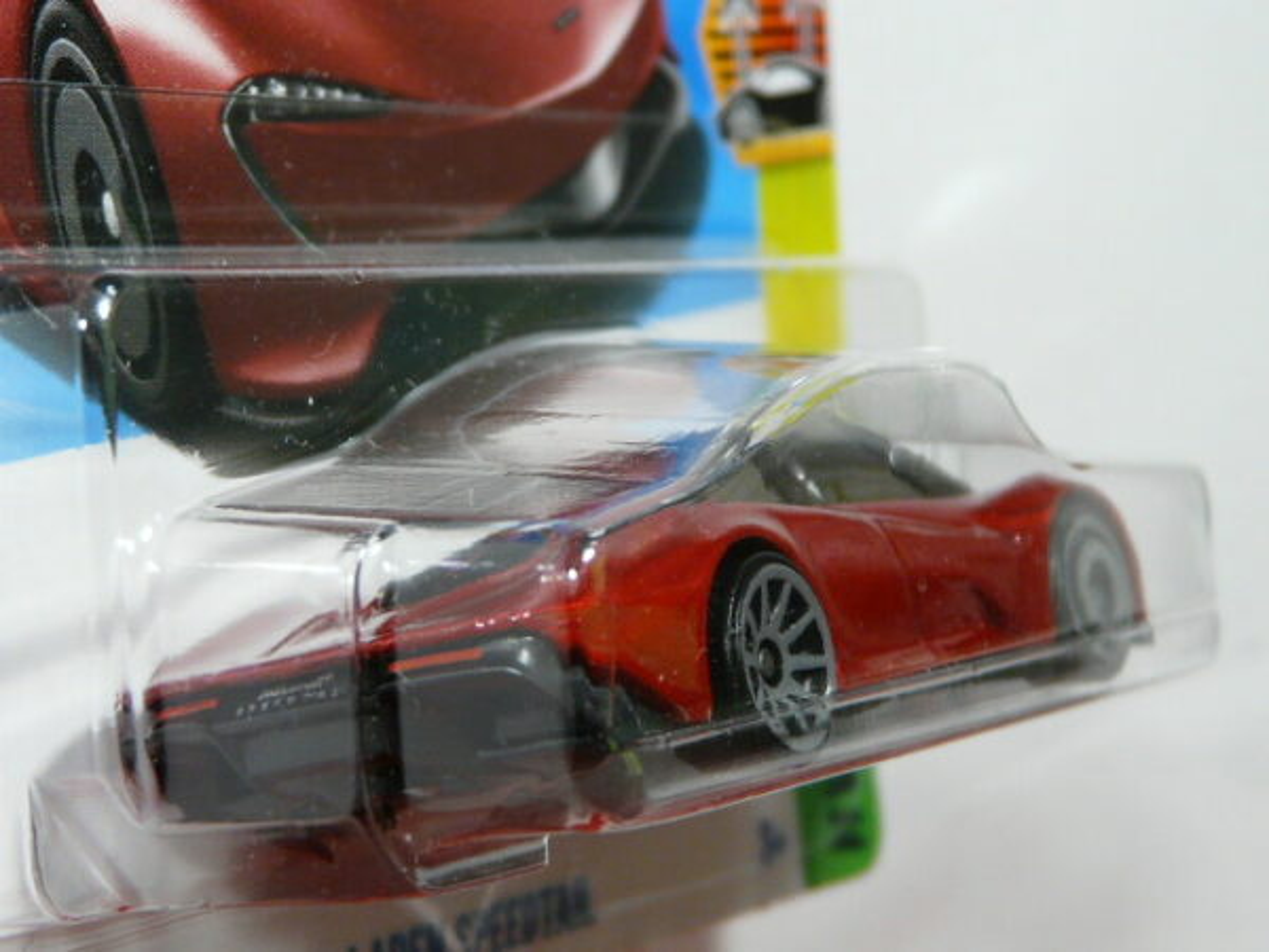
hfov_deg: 19.3
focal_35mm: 102
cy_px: 476
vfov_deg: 14.5
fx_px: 3739
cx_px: 634
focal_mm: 10.5
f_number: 3.2
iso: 125
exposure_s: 1/50
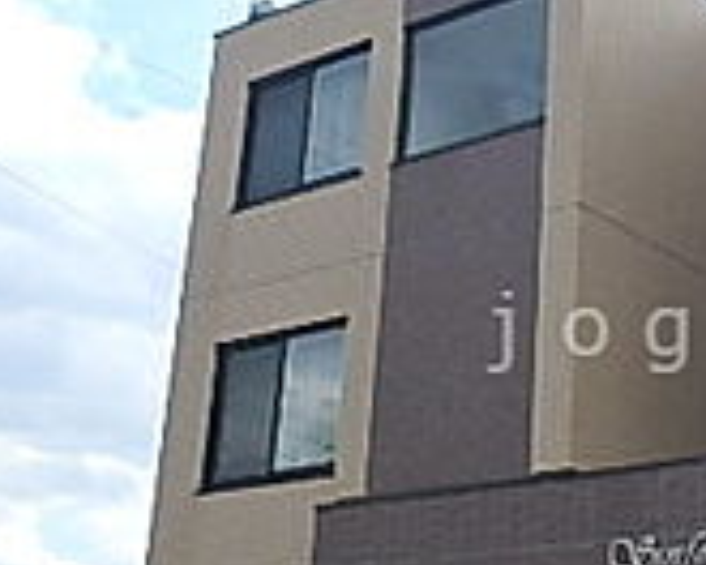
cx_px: 719
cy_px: 332
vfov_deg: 24.2
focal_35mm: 63
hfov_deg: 28.1
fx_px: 1316
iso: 125
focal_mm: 3.7
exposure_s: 1/640
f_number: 3.5
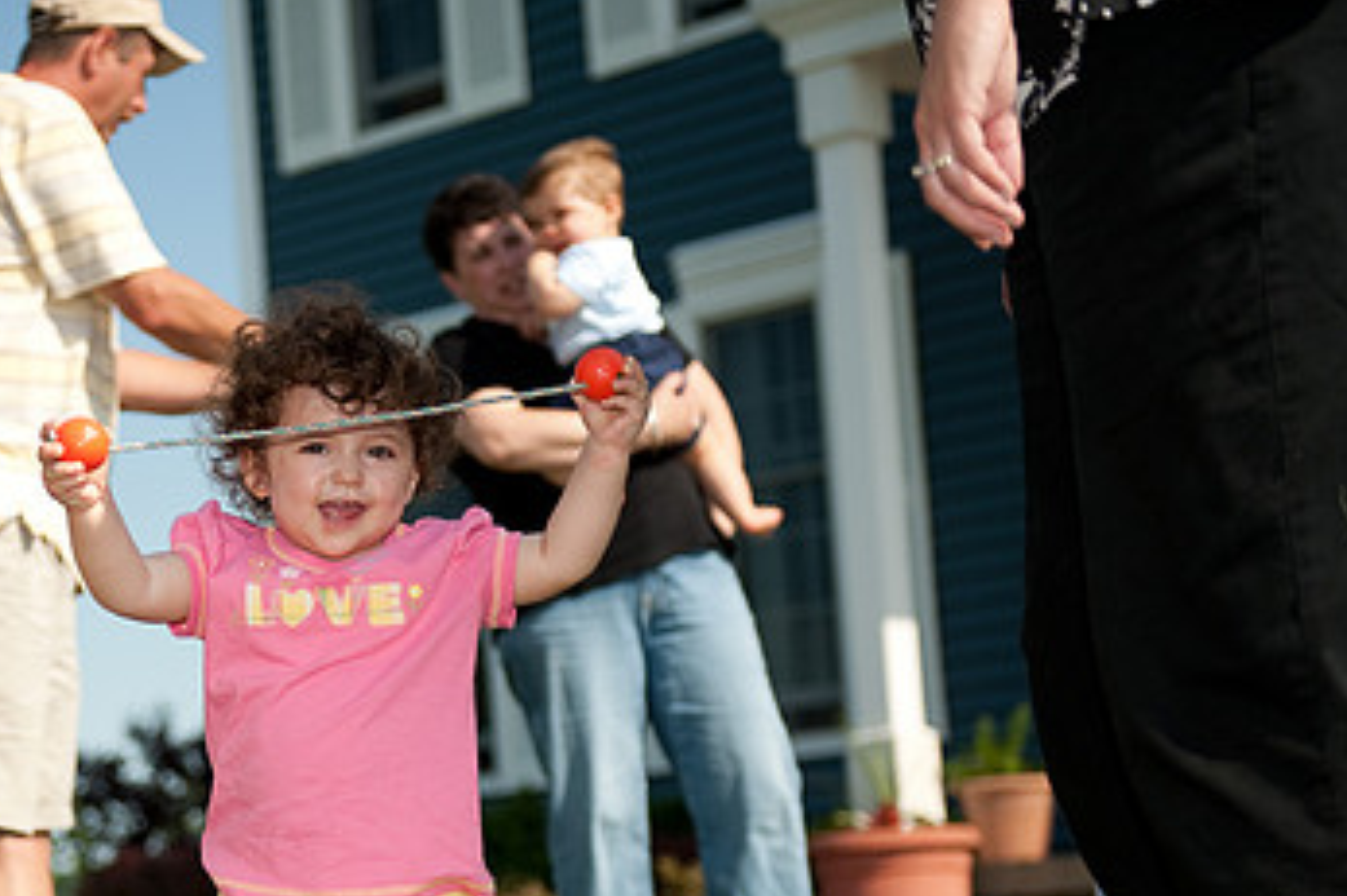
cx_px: 256
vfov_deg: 14.0
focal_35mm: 97
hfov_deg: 20.8
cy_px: 675
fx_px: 3628
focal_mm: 58
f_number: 2.8
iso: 250
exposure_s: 1/6400
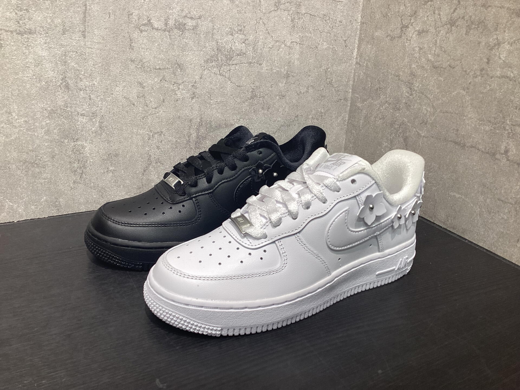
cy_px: 195
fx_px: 466
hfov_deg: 58.4
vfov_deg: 45.4
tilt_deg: -21.6
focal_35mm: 31
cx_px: 260
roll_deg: -3.5
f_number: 2.4
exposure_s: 1/60
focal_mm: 3.3
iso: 64
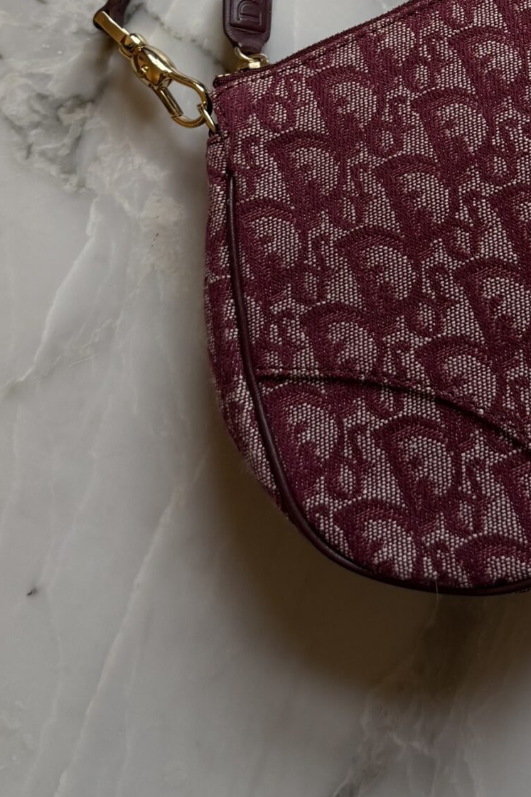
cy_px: 26
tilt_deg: -81.9
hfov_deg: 23.0
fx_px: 1261
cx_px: 498
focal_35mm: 57
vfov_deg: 32.6
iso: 125
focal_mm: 6.76
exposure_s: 1/50
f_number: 1.78
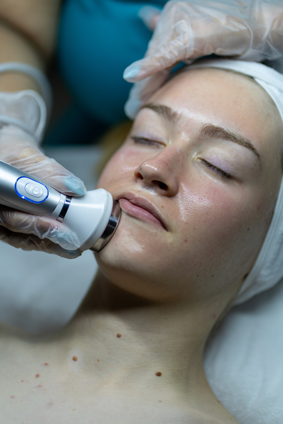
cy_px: 212
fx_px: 1002
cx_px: 142
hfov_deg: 16.1
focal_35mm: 85
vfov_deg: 23.9
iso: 320
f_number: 1.8
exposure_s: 1/640
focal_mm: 85
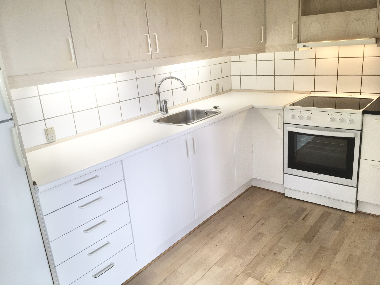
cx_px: 190
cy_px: 142
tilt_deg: -16.7
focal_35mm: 29
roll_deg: +5.0
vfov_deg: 48.2
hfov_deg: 61.7
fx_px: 318
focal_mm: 4.15
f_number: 2.2
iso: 32
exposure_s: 1/50
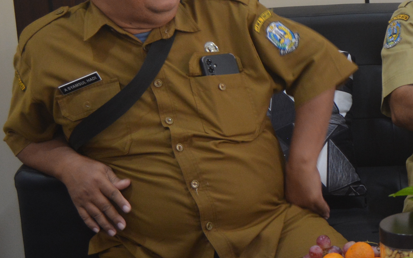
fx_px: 991
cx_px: 464
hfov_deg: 22.2
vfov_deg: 14.8
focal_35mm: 88
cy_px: 56
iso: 800
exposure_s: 1/30
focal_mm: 20
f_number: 3.5
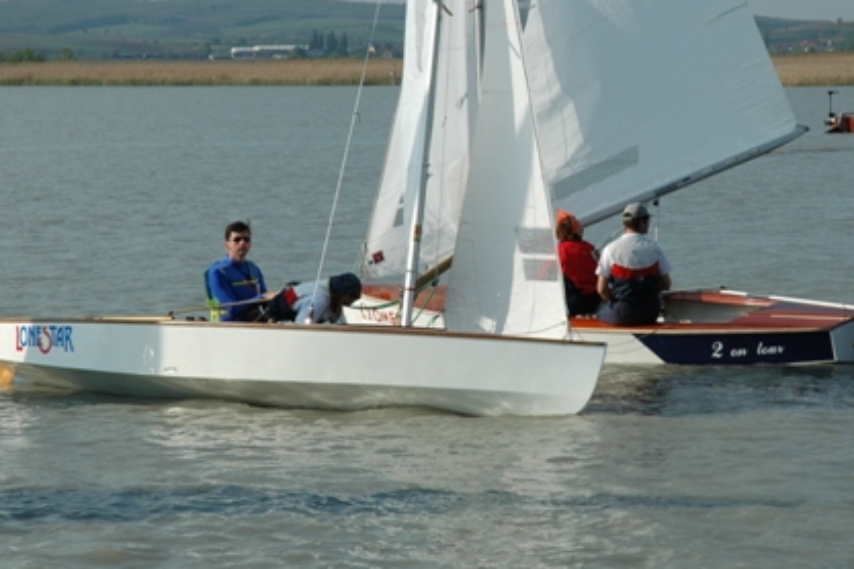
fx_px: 3819
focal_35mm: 161
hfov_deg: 12.7
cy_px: 199
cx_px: 537
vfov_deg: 8.5
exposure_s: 1/500
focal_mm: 70
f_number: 11
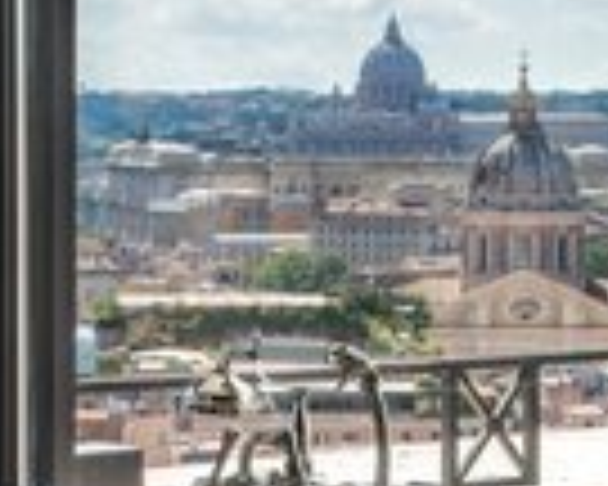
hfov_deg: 11.6
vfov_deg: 9.1
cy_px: 644
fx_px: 3005
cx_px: 279
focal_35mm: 167
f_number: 22
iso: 100
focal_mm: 50
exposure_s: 1
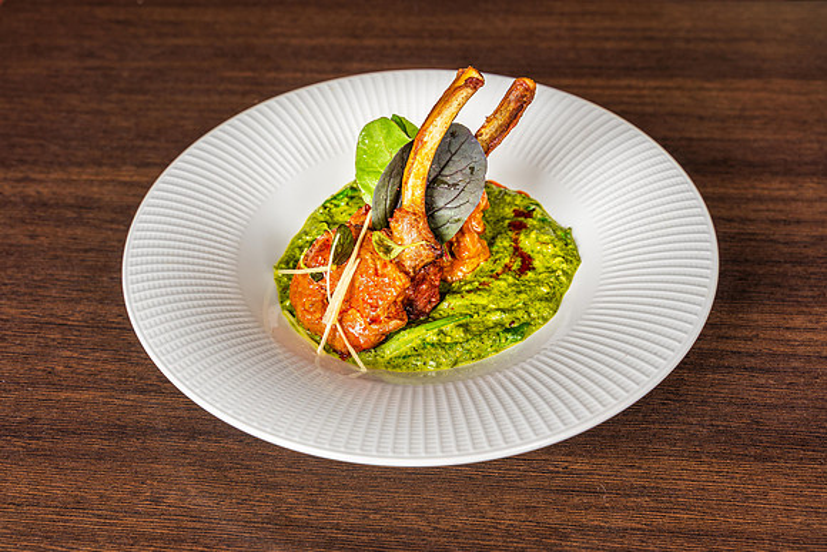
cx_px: 414
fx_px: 1080
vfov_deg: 28.7
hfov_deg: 41.9
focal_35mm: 47
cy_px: 276
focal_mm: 47
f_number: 7.1
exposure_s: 1/6
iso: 100
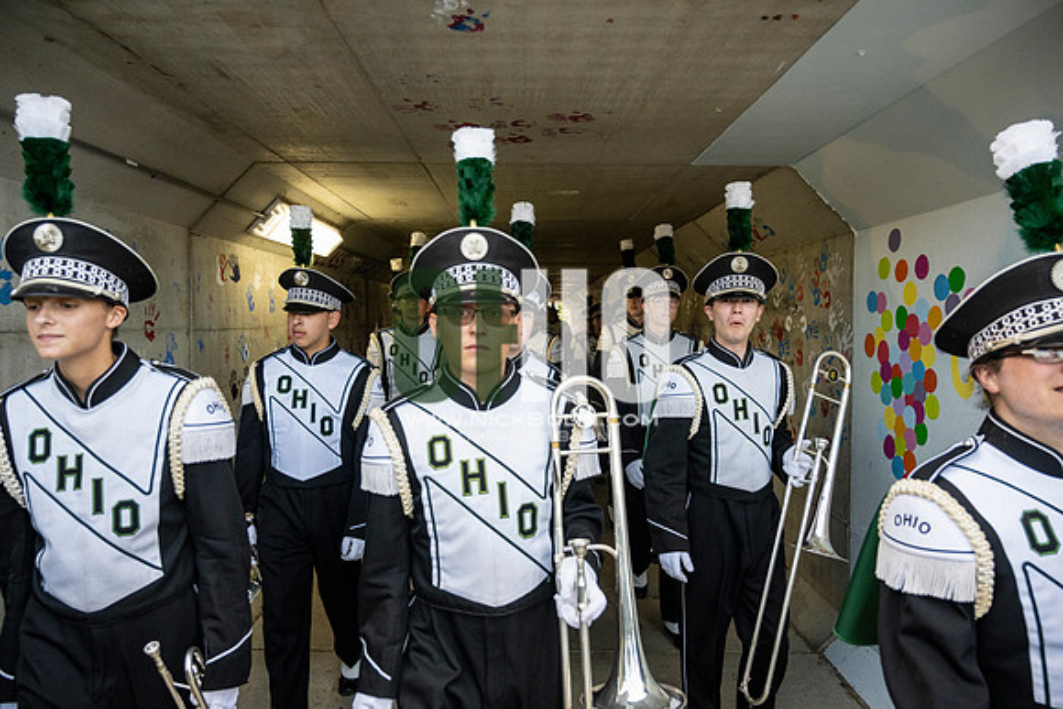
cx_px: 532
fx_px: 709
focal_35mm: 24
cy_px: 354
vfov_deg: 53.2
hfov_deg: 73.7
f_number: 4
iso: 1600
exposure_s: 1/800
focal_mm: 24
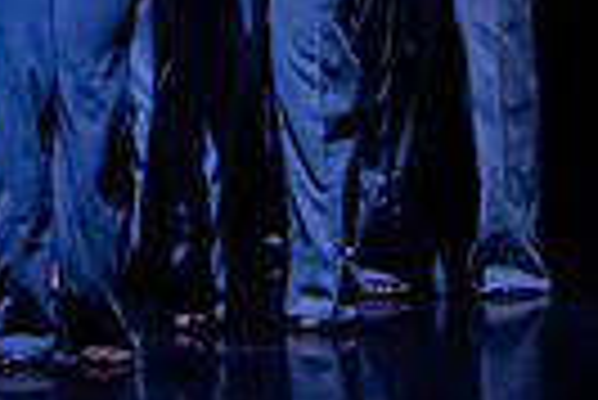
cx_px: -207
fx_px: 6203
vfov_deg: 3.7
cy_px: -229
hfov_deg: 5.5
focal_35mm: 373
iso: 4000
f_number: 4
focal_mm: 75
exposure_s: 1/320
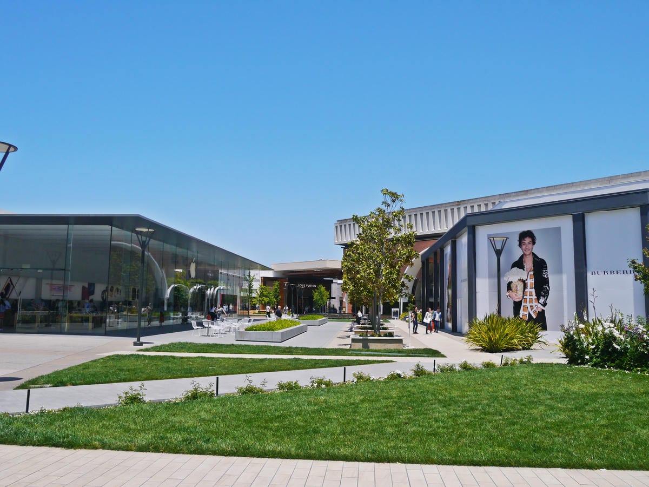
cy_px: 244
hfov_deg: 63.4
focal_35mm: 28
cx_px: 324
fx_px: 525
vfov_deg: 49.7
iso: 160
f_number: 9
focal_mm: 14
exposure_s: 1/500
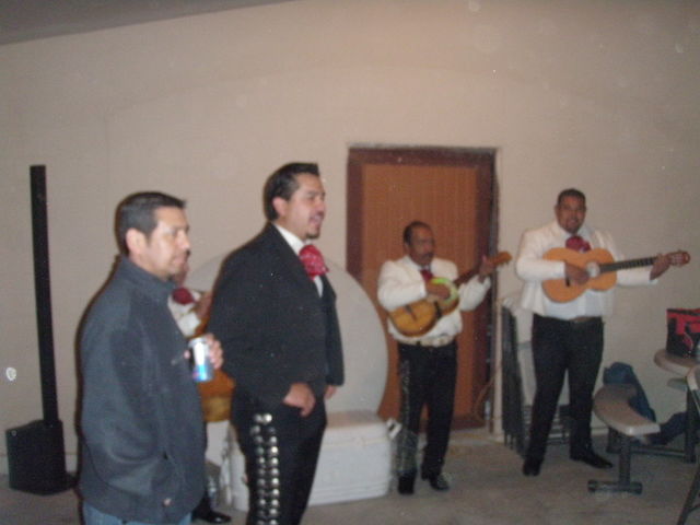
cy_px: 262
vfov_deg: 37.7
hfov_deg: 49.0
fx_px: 768
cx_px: 350
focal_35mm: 38
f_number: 3.5
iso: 500
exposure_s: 1/30
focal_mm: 6.7
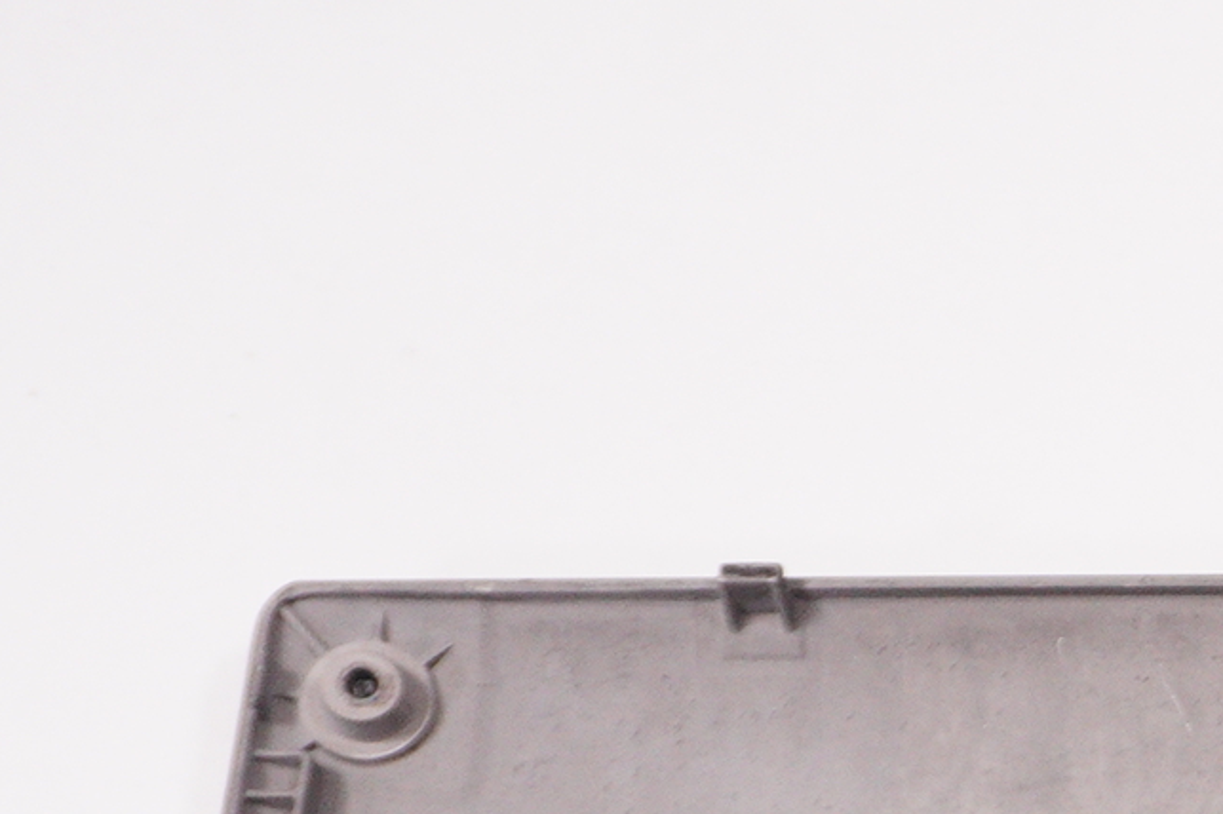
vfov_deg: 7.9
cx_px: 2326
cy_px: 1873
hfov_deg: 11.6
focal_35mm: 161
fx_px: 5478
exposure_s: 1/160
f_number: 6.3
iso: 640
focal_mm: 23
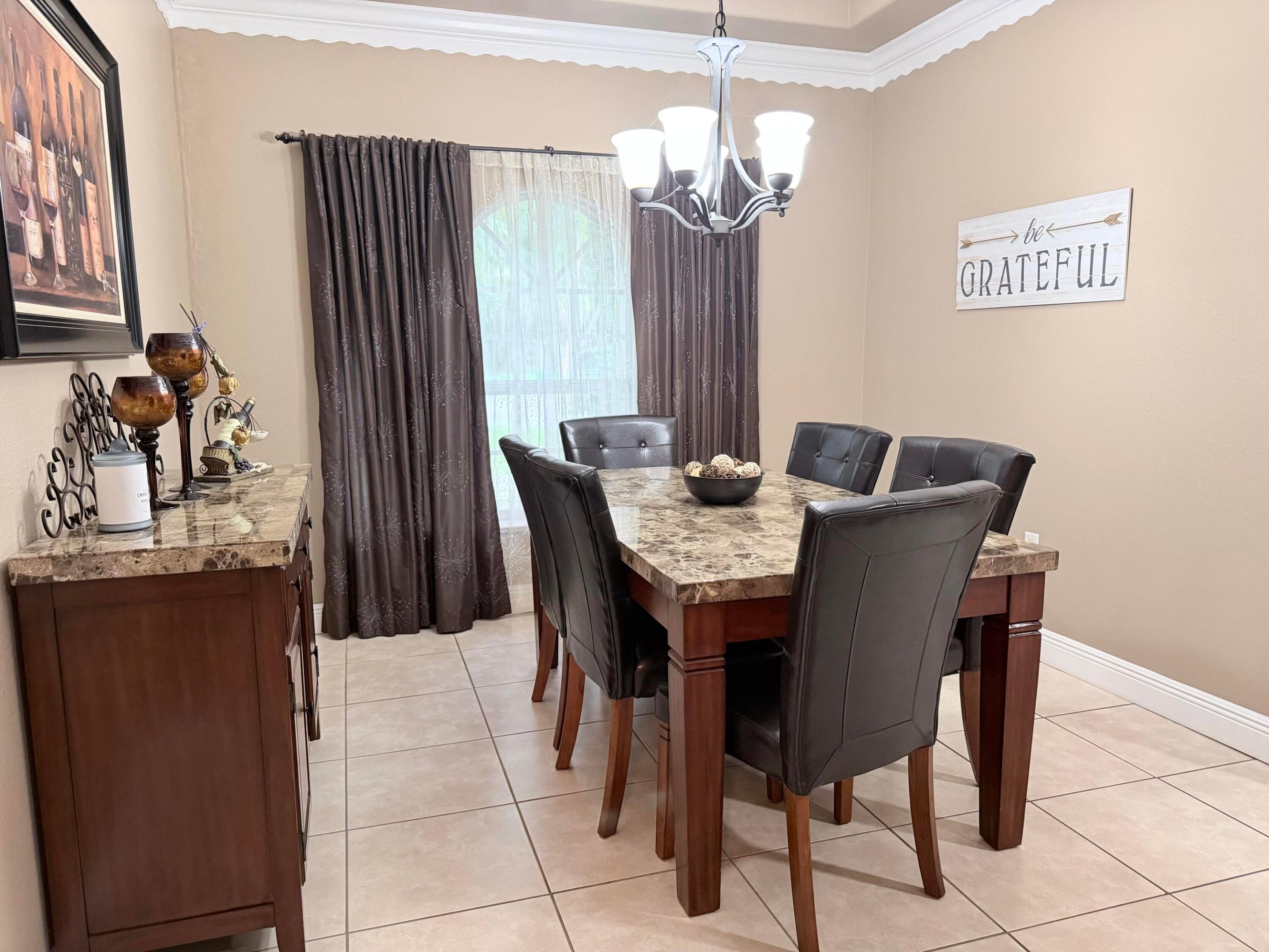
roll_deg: +1.3
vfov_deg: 56.8
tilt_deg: -7.2
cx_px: 634
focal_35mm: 24
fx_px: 880
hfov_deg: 71.6
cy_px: 476
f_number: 1.78
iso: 400
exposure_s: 1/60
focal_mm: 6.76
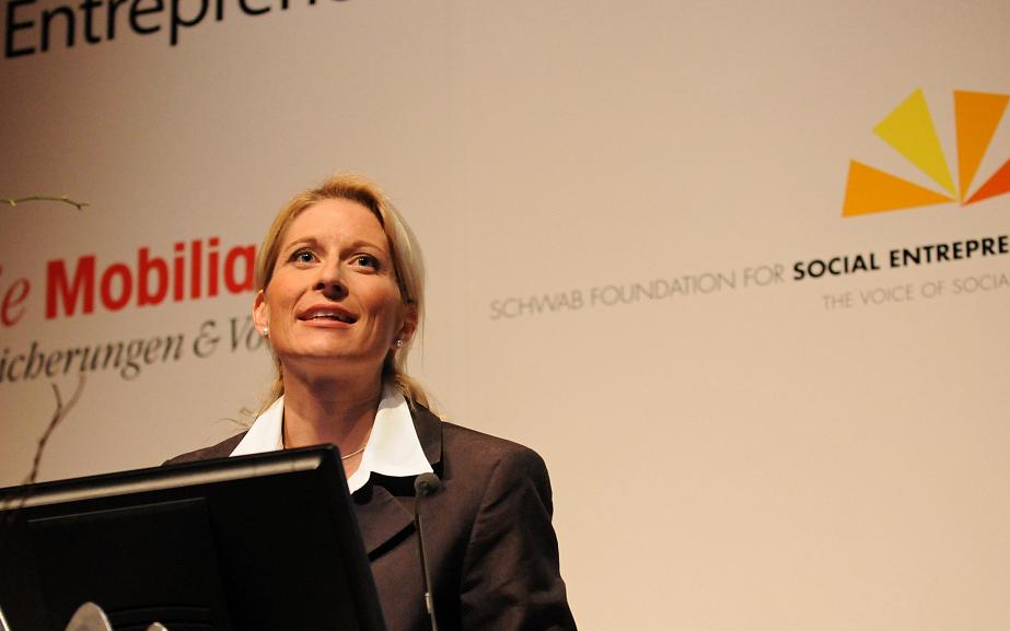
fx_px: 3358
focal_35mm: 122
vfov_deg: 10.7
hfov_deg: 17.1
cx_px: 497
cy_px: 372
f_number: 3.2
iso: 1600
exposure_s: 1/200
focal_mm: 70
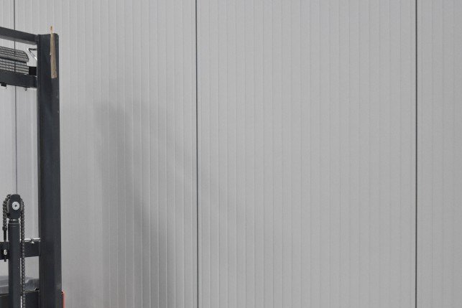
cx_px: 75
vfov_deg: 16.2
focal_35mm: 84
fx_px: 1078
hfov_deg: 23.7
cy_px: 241
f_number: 4.2
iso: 2000
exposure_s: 1/60
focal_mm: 30
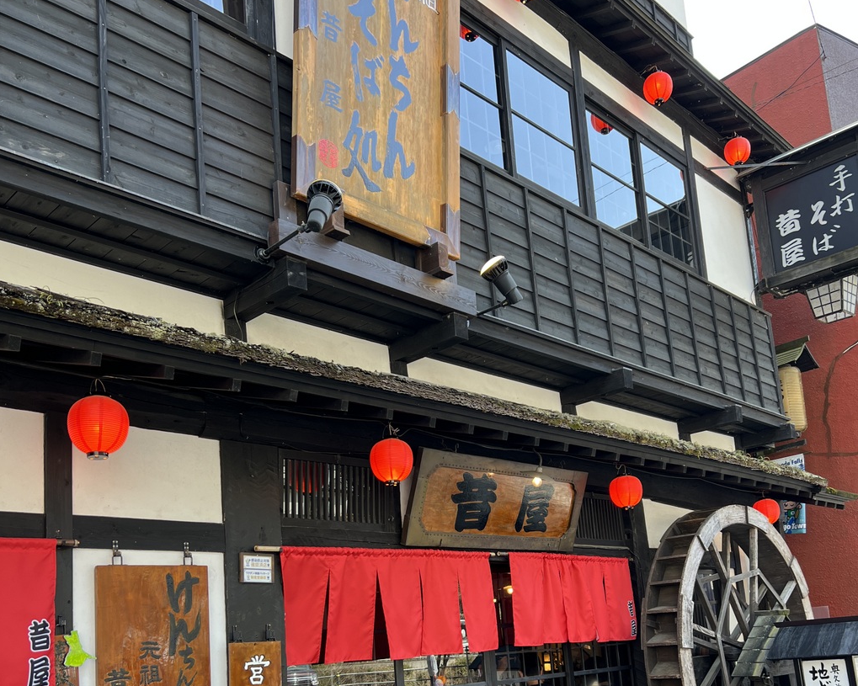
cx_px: 428
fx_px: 863
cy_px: 495
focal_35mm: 34
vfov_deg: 42.3
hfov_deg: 52.8
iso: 40
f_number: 1.5
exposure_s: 1/248
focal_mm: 5.7
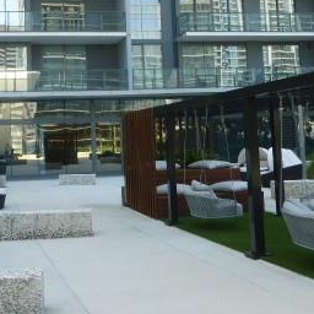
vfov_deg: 31.7
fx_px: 544
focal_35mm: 53
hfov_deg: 31.9
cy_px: 81
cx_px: 101
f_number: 4
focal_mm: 4.3
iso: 100
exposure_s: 1/125
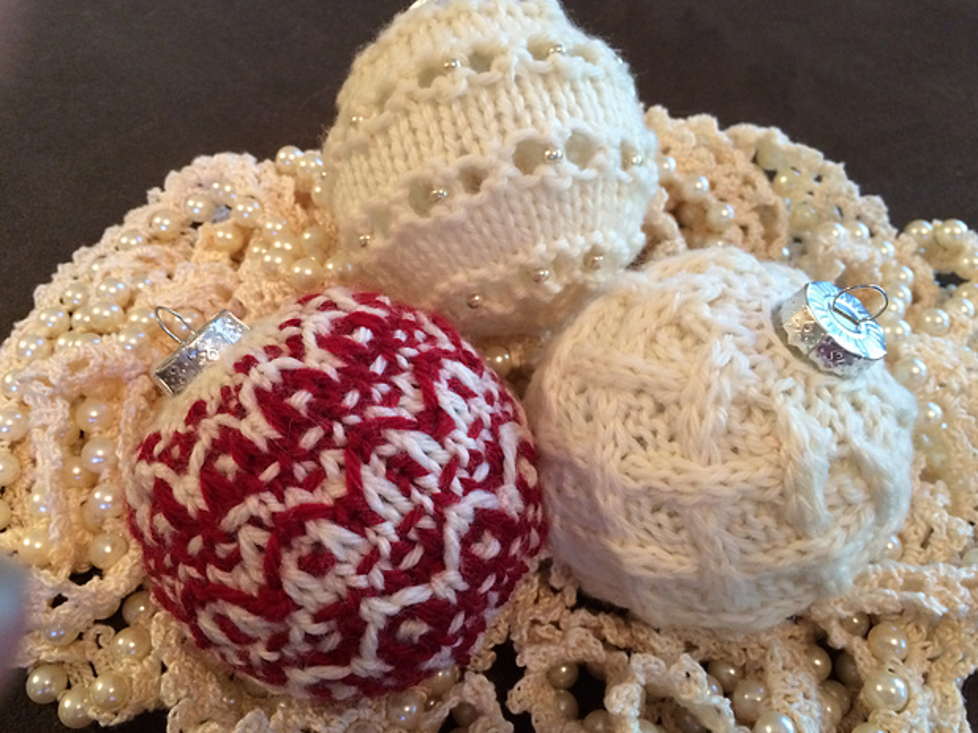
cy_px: 355
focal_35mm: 30
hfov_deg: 60.0
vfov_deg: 46.8
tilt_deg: -53.2
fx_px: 847
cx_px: 495
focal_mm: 4.15
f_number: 2.2
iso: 320
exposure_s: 1/17
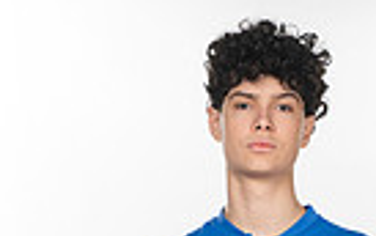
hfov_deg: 11.3
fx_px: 1888
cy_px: 590
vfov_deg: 6.7
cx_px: 307
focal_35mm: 184
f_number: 7.1
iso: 800
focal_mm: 55
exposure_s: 1/320
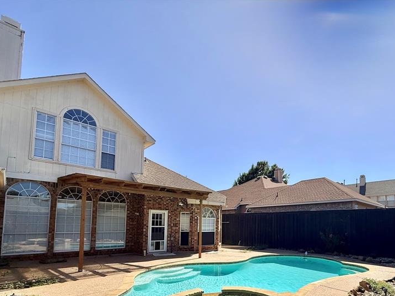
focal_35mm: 20
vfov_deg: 63.3
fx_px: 228
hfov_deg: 79.9
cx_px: 252
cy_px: 210
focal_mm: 2.22
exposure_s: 1/3289
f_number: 2.2
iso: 50
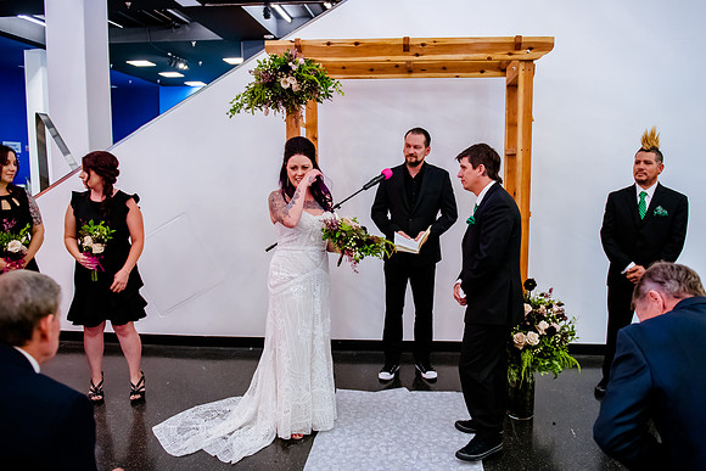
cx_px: 378
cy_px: 226
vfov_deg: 49.0
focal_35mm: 26
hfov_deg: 68.6
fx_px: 516
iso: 4000
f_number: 2.8
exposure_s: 1/100
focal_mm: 24
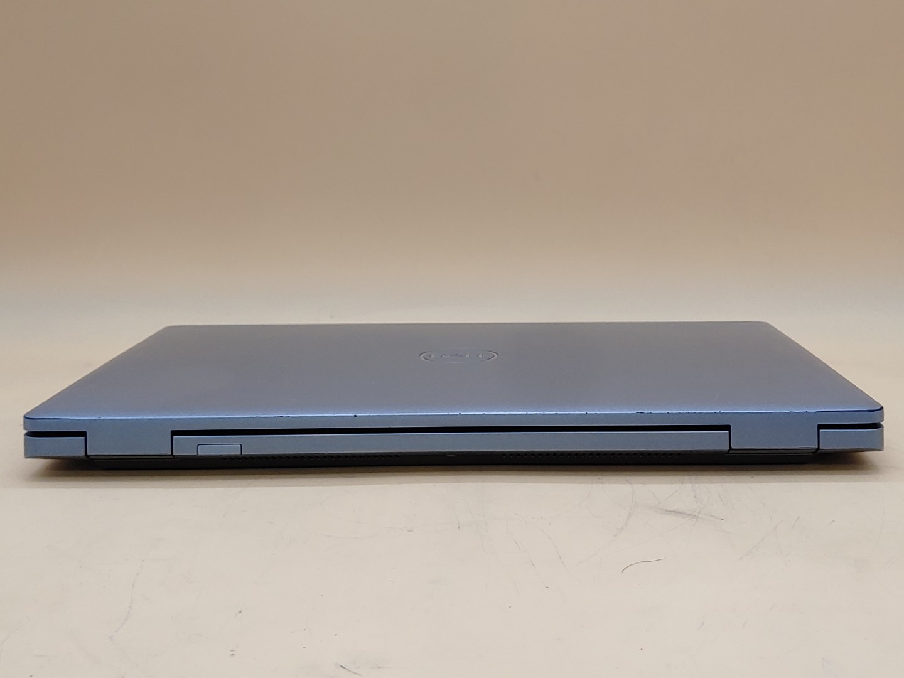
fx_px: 1149
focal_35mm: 44
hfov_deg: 42.9
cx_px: 452
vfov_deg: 32.9
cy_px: 339
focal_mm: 4.36
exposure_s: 1/133
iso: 50
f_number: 1.8
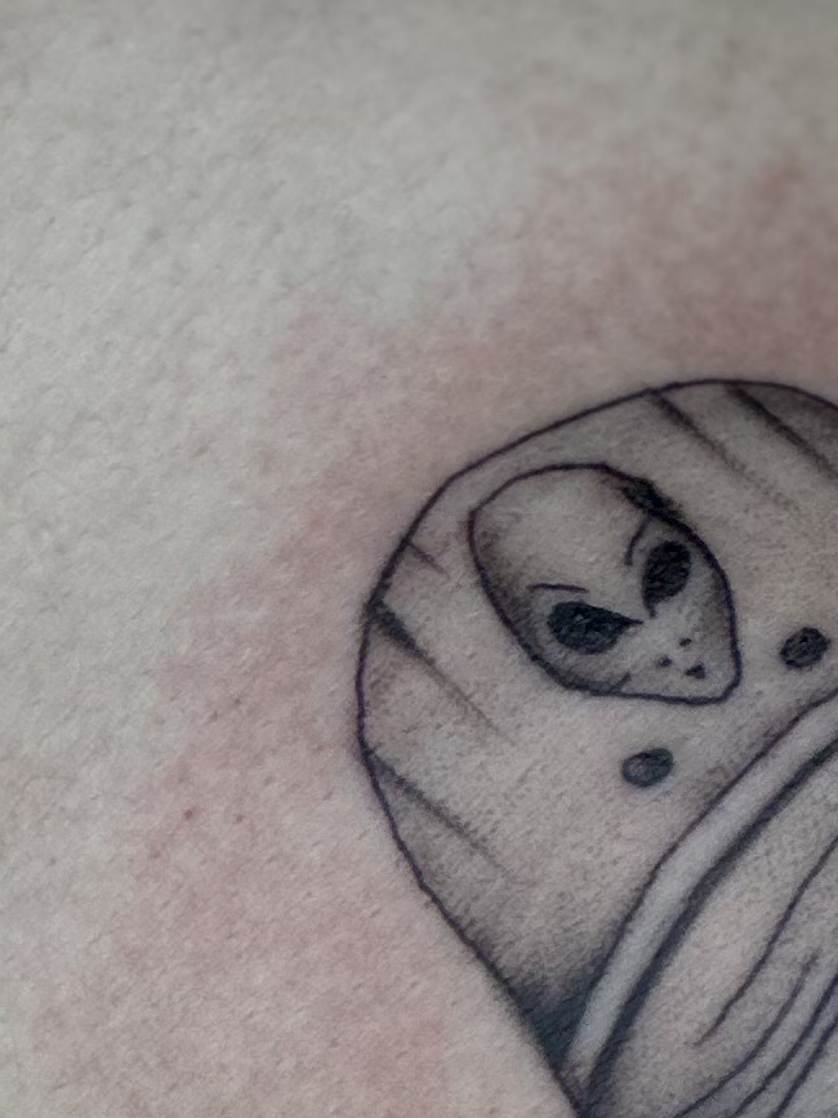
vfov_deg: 5.5
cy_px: 1274
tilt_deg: -48.6
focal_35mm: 358
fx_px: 11558
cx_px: 817
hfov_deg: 4.1
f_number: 2.8
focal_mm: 9
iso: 32
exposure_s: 1/121
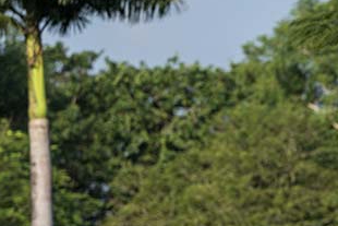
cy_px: 221
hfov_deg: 6.3
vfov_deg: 4.2
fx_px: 3053
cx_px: 462
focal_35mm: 325
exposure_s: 1/5000
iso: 280
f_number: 3.5
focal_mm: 105
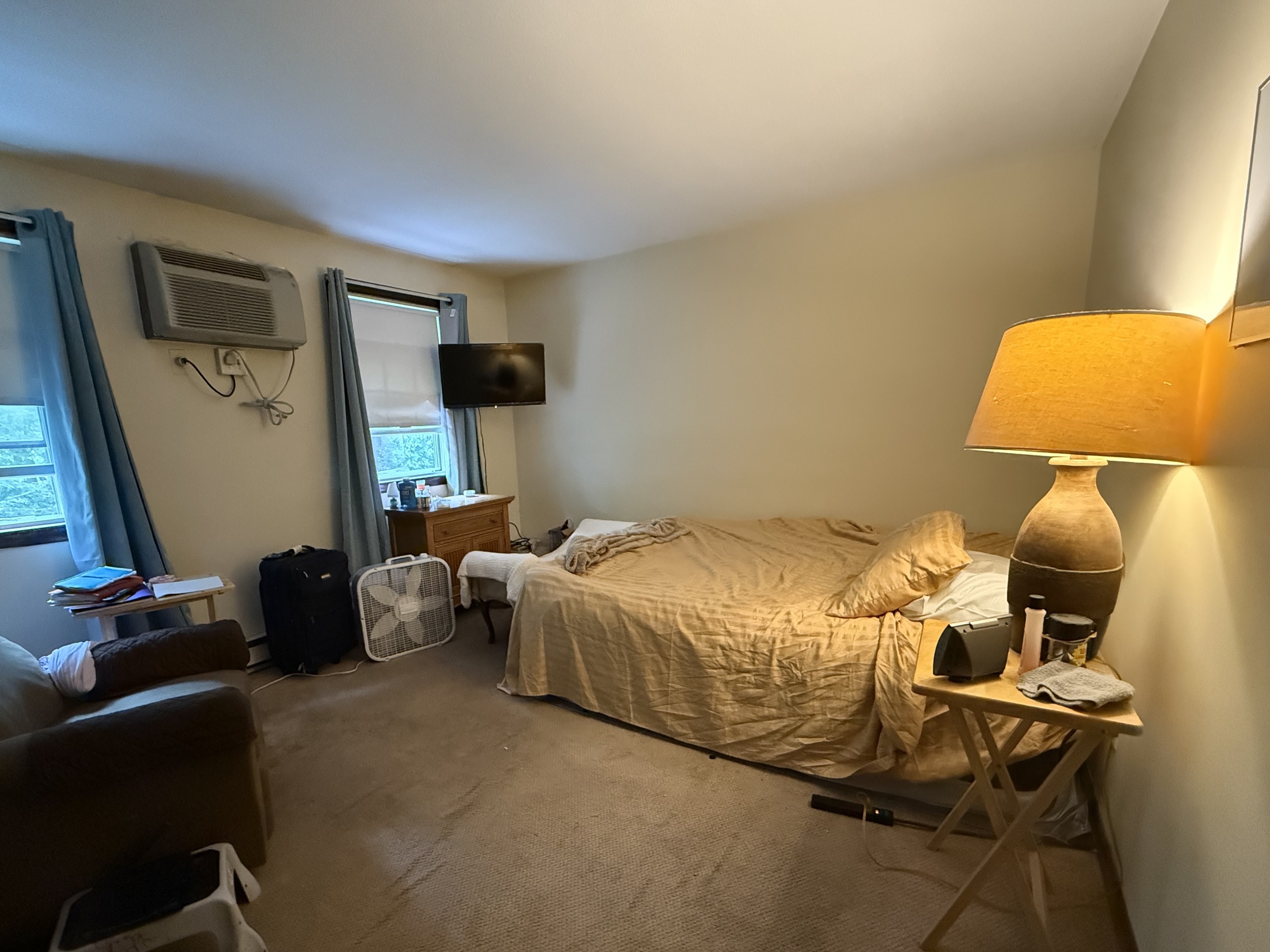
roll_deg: +3.0
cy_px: 531
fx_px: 587
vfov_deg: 77.8
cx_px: 602
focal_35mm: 16
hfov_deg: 94.4
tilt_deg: -9.8
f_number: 2.2
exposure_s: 1/60
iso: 1250
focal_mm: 2.22
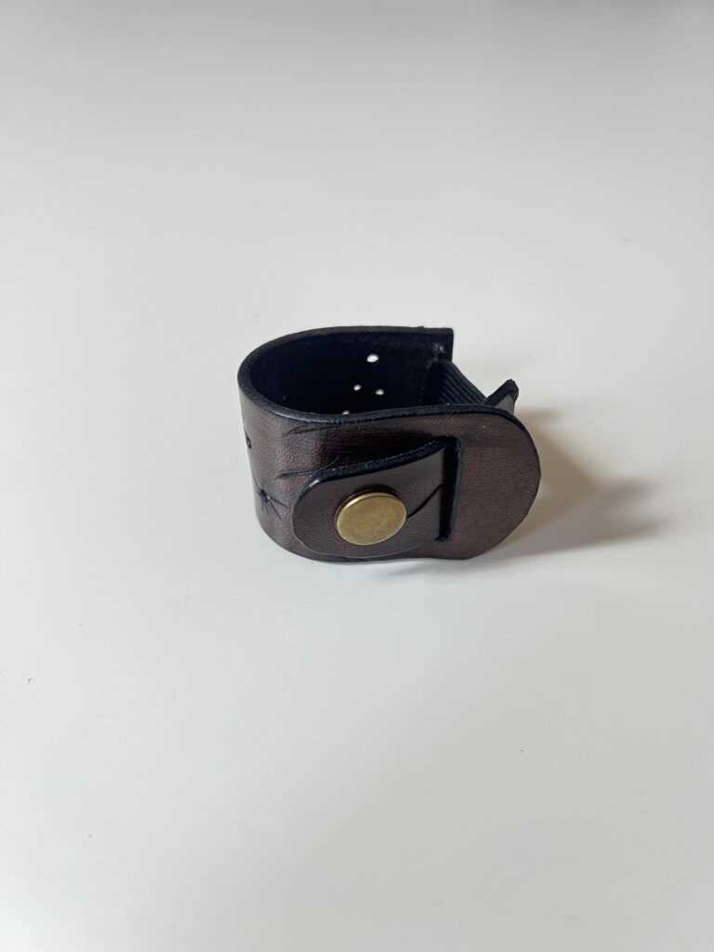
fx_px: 715
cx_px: 357
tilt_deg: -43.5
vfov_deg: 67.3
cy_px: 476
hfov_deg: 53.1
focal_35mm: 26
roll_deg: +0.1
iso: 125
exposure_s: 1/94
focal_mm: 5.7
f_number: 1.5
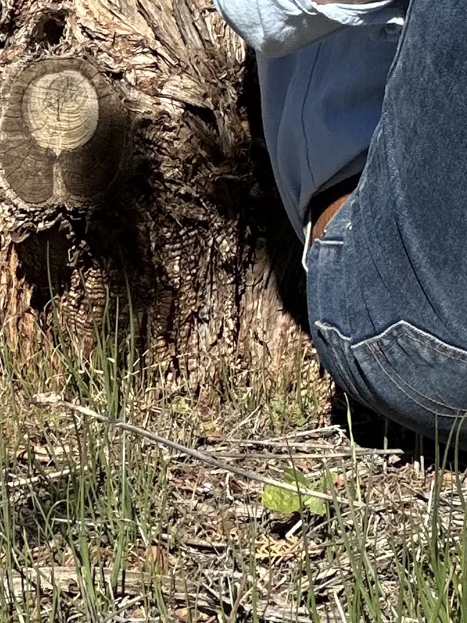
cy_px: -69
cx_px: 868
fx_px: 6222
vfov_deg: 5.7
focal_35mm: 346
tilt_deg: -3.2
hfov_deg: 4.3
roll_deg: -2.6
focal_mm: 9
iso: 32
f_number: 2.8
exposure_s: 1/479
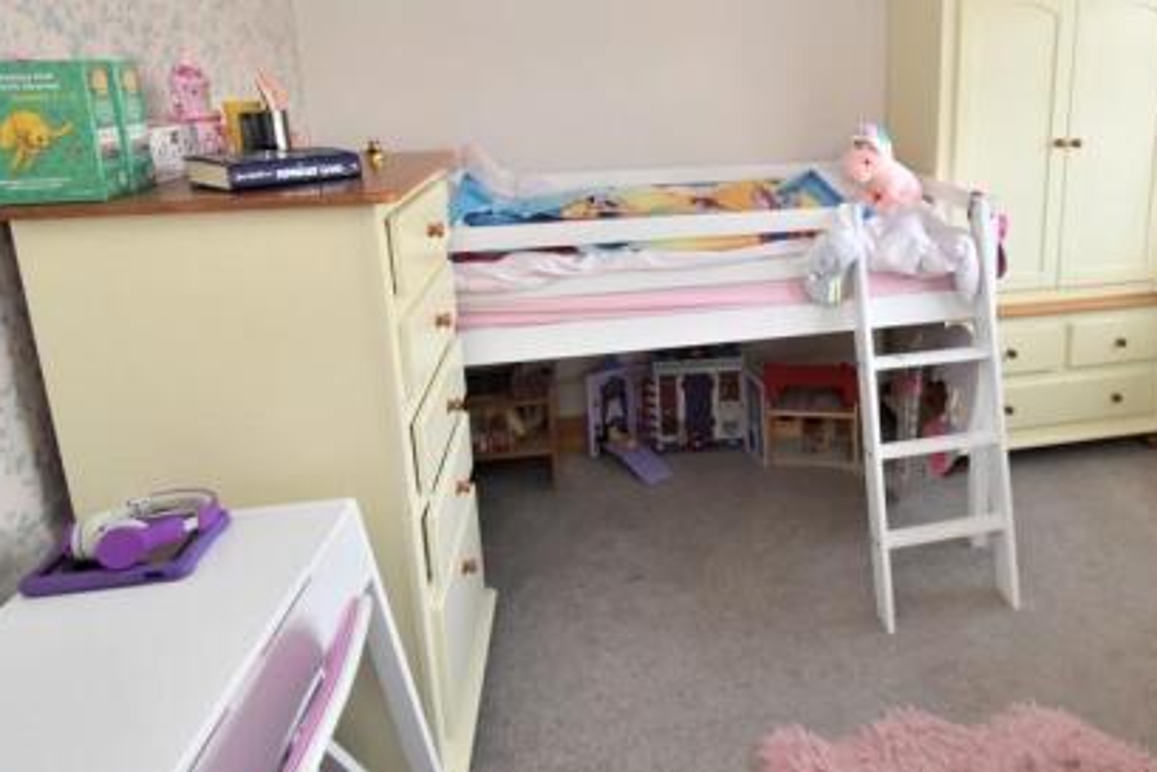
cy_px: 256
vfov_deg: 52.1
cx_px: 808
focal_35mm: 24
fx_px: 772
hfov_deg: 70.7
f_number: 4.5
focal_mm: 10
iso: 800
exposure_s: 1/160
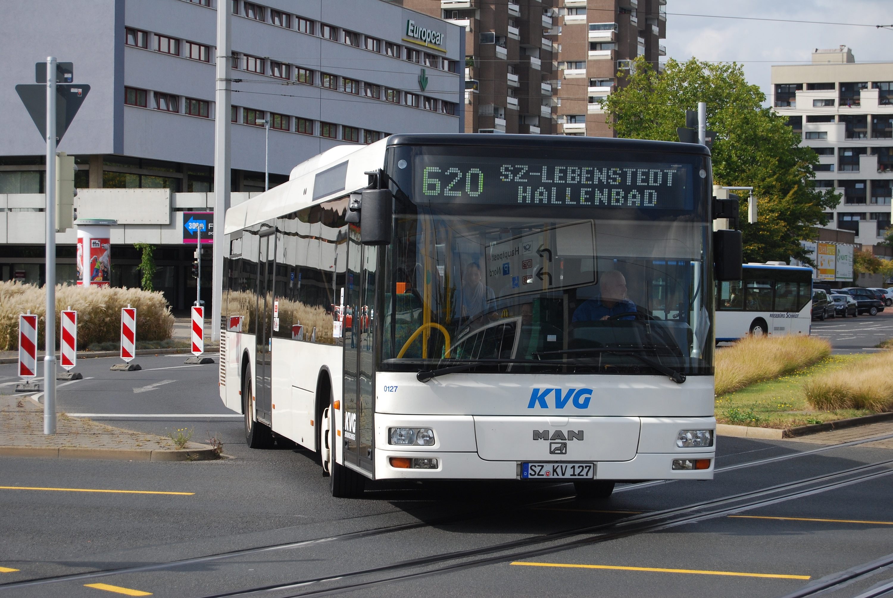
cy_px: 299
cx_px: 446
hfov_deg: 24.6
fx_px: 2049
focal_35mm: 82
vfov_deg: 16.6
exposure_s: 1/640
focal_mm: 55
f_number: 5.6
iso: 200
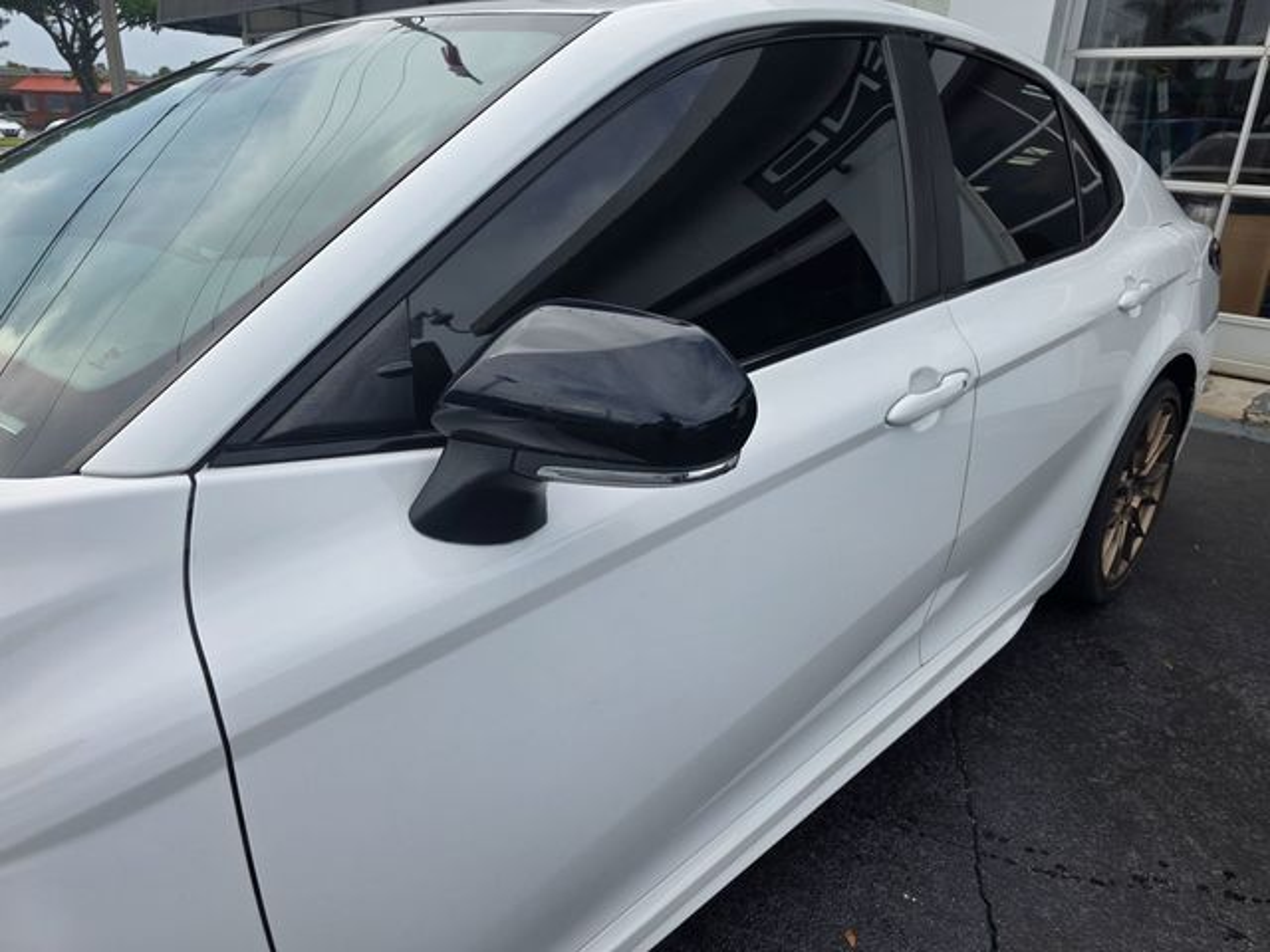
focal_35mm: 23
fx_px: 844
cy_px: 476
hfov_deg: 73.9
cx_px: 635
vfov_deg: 58.9
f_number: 1.7
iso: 80
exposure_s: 1/3309
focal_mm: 6.3
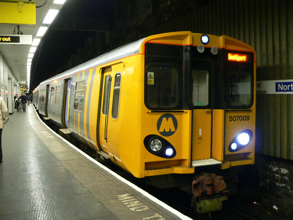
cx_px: 146
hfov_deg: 51.4
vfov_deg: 39.7
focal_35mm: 36
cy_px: 110
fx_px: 305
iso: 200
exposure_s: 1/13
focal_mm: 6
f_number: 2.8
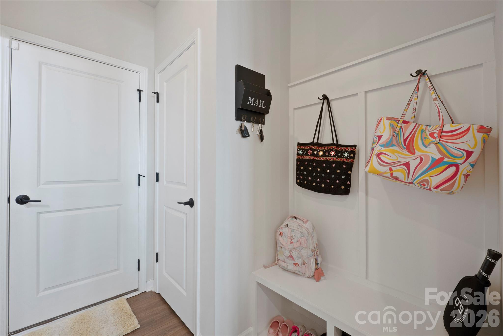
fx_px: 210
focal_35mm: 15
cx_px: 252
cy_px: 168
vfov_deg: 77.3
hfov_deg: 100.4
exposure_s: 1/1.25
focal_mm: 10
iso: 400
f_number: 8
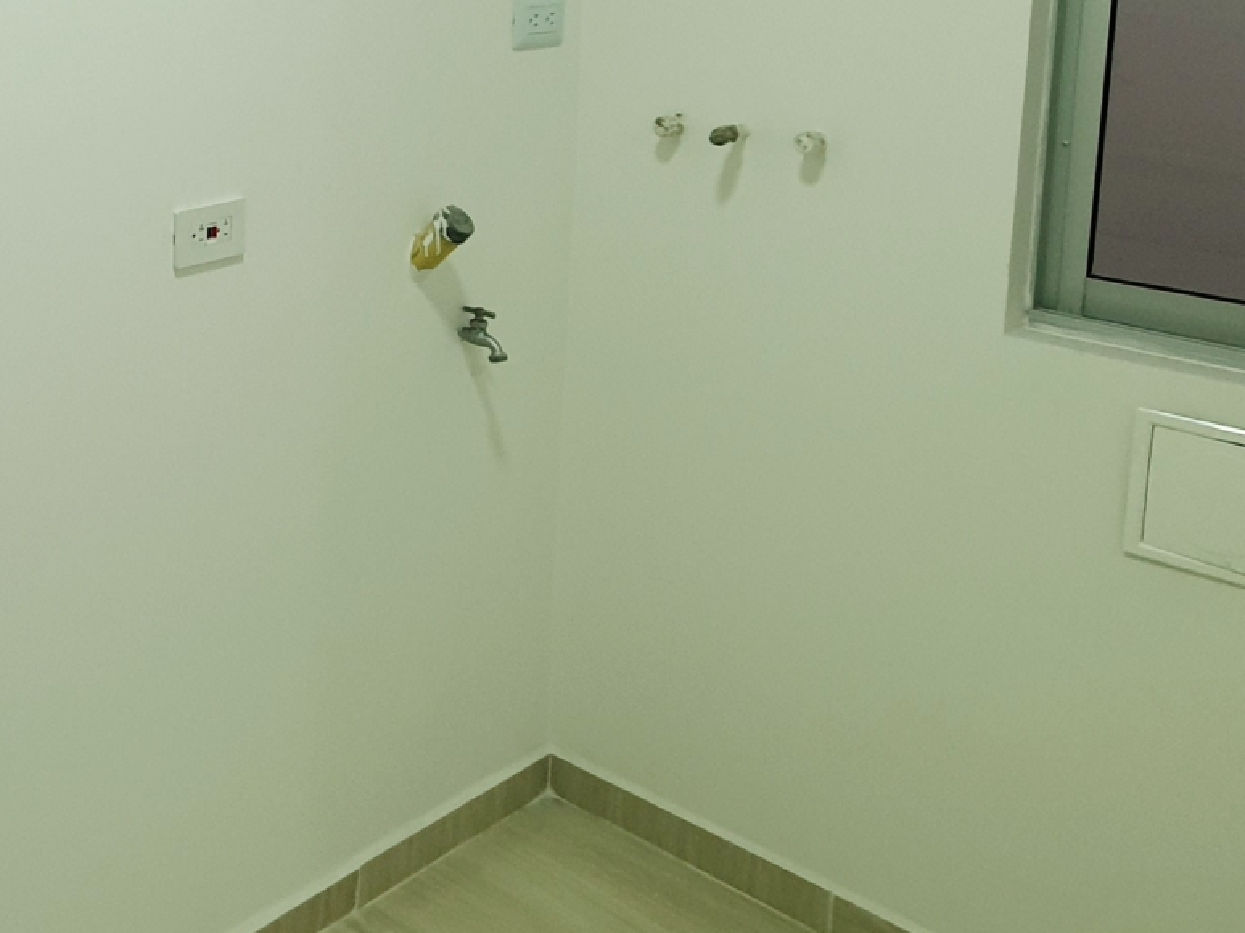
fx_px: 1546
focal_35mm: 43
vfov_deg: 31.8
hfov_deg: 39.7
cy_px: 71
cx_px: 60
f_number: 2.2
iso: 64
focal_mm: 1.8
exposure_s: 1/60.2
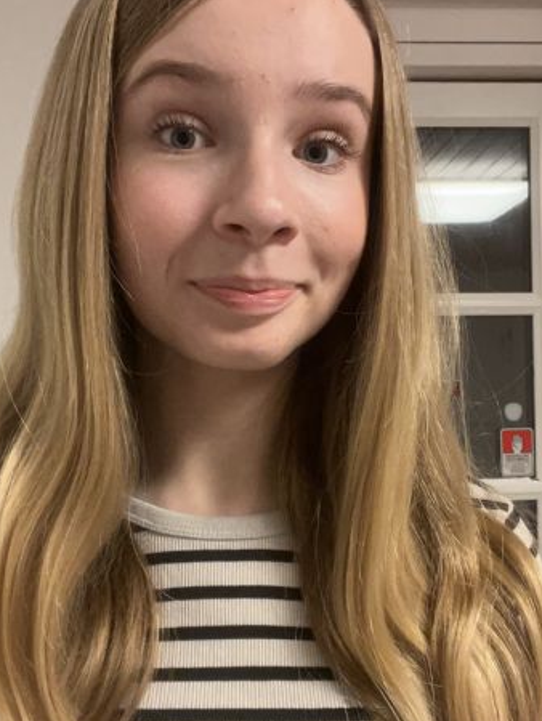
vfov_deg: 46.7
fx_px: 834
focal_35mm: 40
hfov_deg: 36.0
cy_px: 399
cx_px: 273
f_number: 2.2
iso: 400
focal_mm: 2.71
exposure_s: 1/60
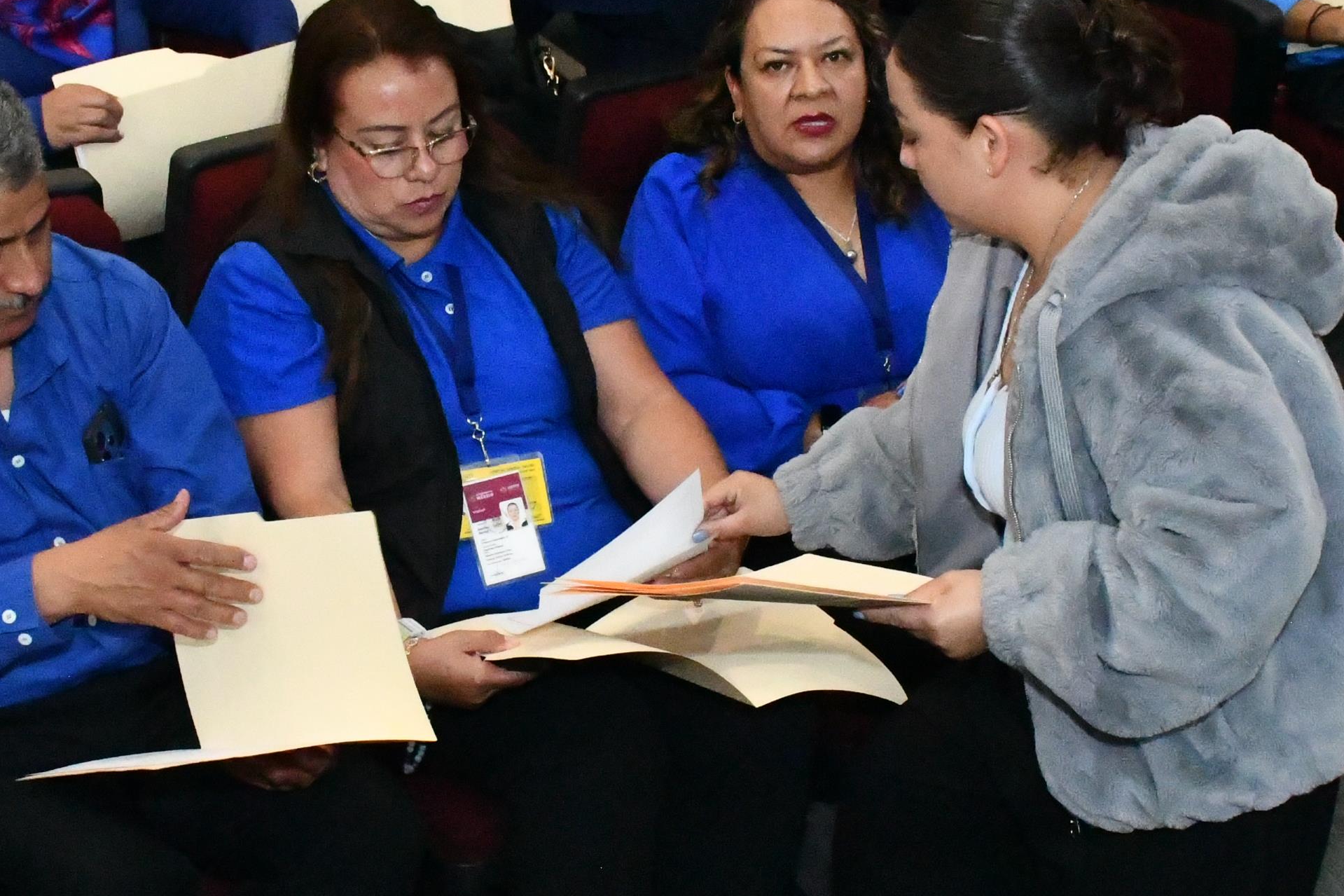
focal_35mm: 74
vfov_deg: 18.4
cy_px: 498
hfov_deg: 27.3
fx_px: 2762
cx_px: 565
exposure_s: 1/100
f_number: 9
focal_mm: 23
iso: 18000
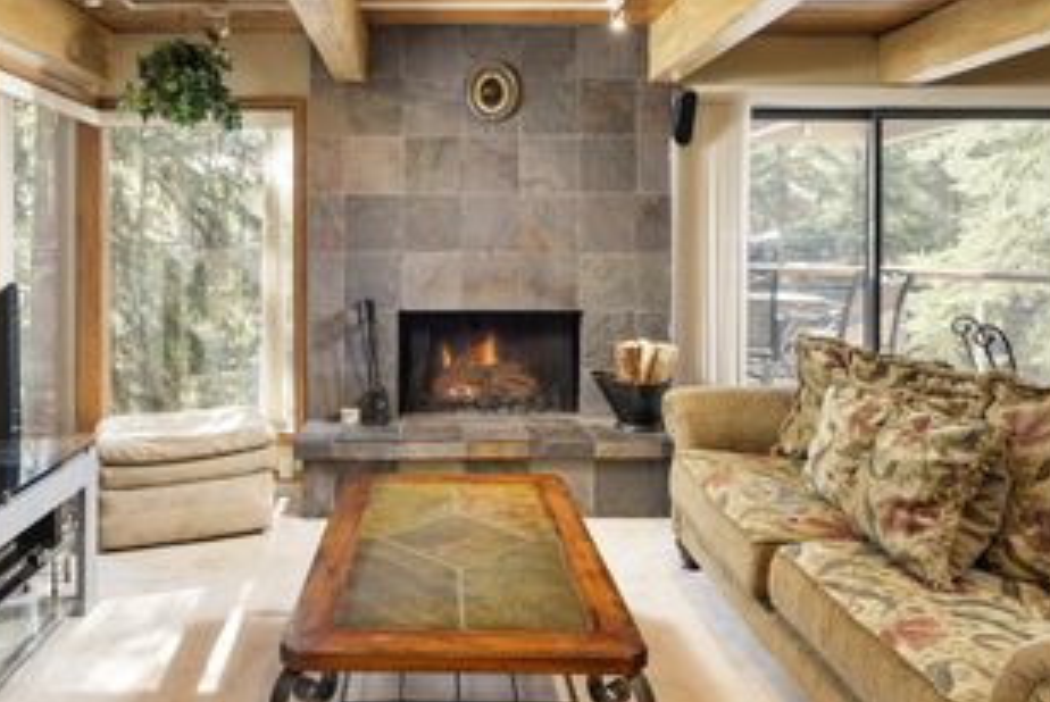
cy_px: 247
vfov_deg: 45.9
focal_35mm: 28
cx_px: 436
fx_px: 817
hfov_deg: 65.0
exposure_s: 1/13
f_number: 7.1
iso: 500
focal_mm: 17
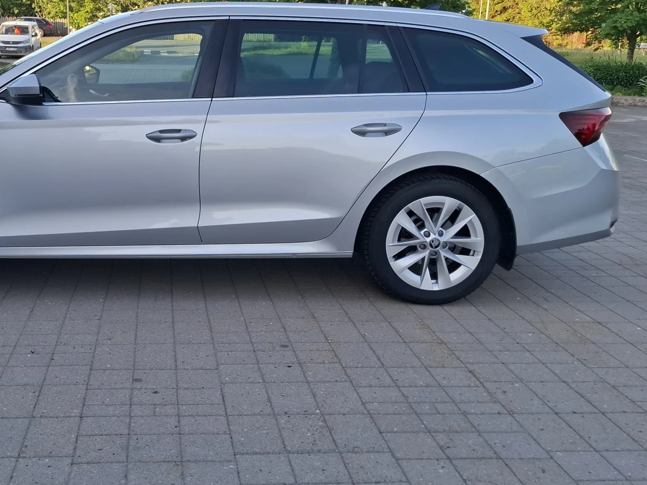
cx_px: 199
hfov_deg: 46.9
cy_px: 190
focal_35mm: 39
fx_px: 729
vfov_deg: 36.7
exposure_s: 1/529
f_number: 1.8
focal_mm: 5.54
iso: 50
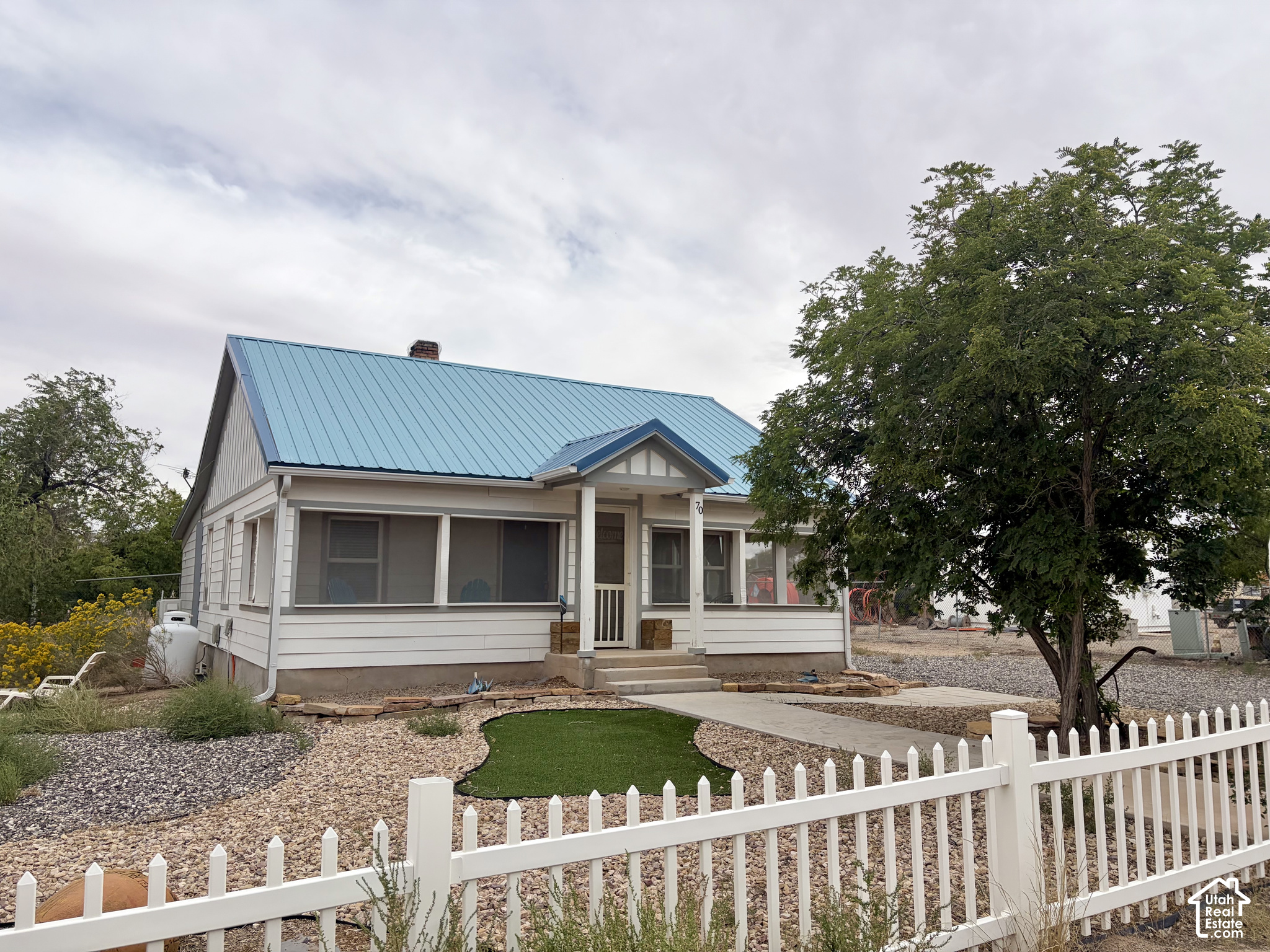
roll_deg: +0.2
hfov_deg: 67.3
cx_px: 635
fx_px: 954
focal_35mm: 26
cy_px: 476
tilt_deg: +7.4
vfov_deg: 53.1
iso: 64
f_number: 1.6
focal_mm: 5.96
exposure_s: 1/7813
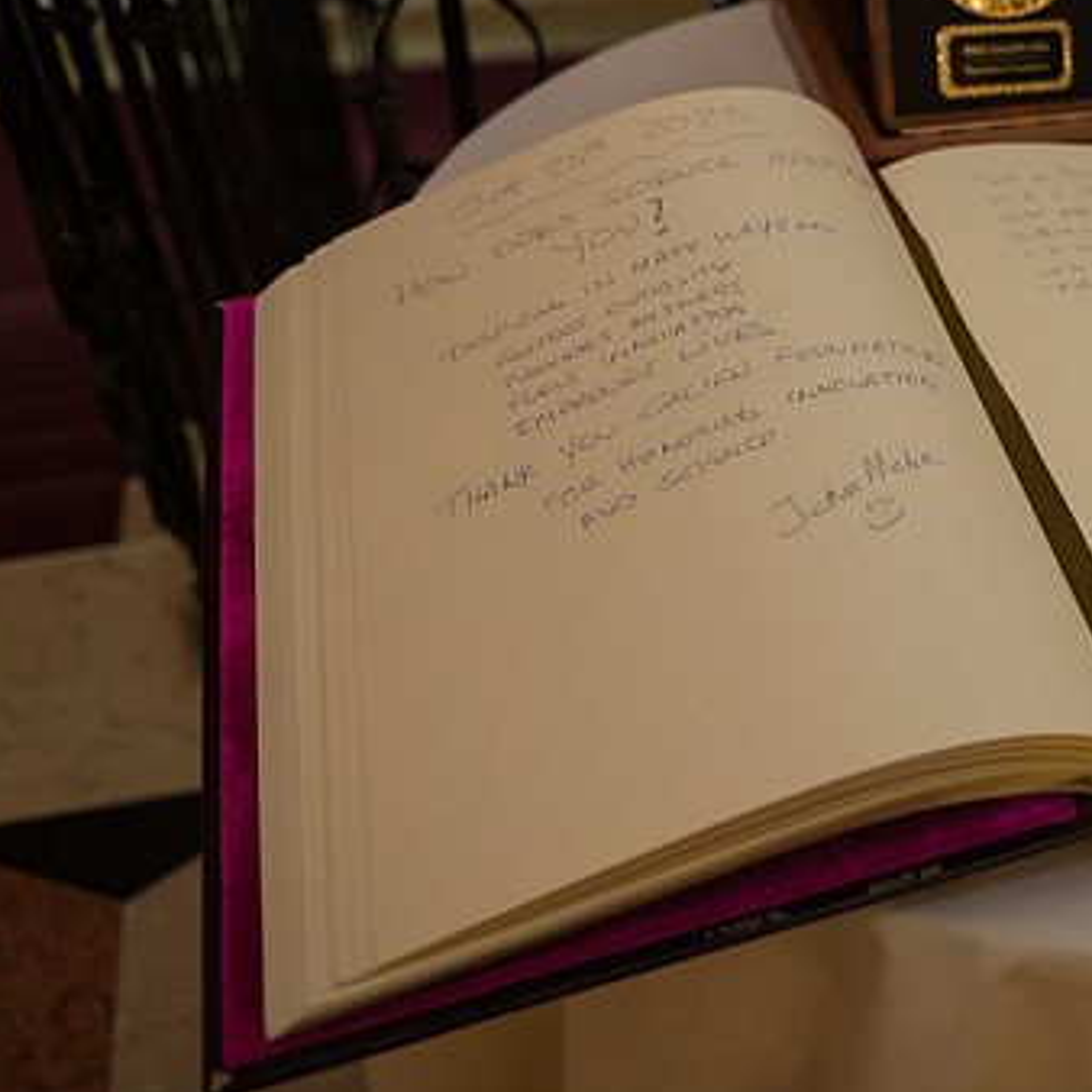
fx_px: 1570
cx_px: 903
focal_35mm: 44
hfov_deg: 36.8
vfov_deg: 38.3
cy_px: 520
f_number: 3.2
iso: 1600
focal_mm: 29
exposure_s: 1/200
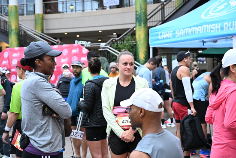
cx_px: 118
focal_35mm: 58
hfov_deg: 34.5
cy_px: 79
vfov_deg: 23.4
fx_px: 380
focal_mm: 58
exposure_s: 1/500
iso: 3200
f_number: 4
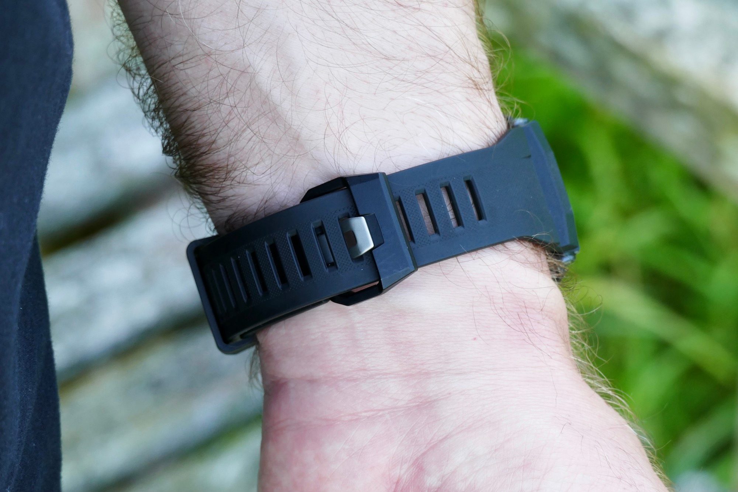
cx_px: 369
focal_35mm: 186
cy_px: 246
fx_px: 3812
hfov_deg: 11.1
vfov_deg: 7.4
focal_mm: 67.72
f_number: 6.3
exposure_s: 1/100
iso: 400
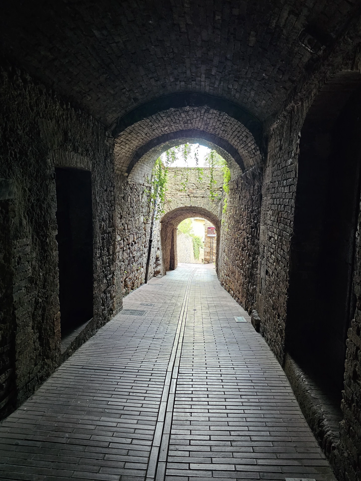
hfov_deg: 56.8
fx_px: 334
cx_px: 186
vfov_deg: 71.6
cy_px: 241
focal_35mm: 24
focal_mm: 6.3
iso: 1000
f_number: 1.7
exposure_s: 1/100
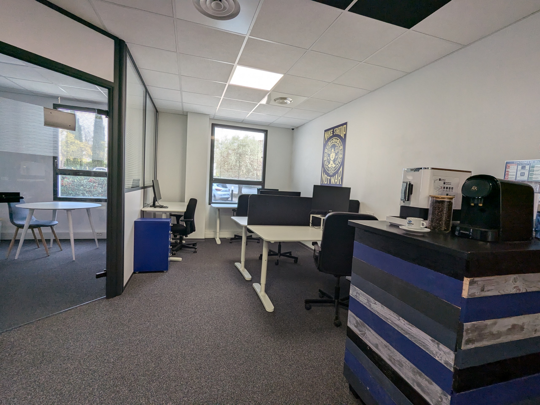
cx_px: 270
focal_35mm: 16
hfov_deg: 94.5
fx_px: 250
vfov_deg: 78.1
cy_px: 202
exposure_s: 1/100
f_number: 2.2
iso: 89
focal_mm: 2.35
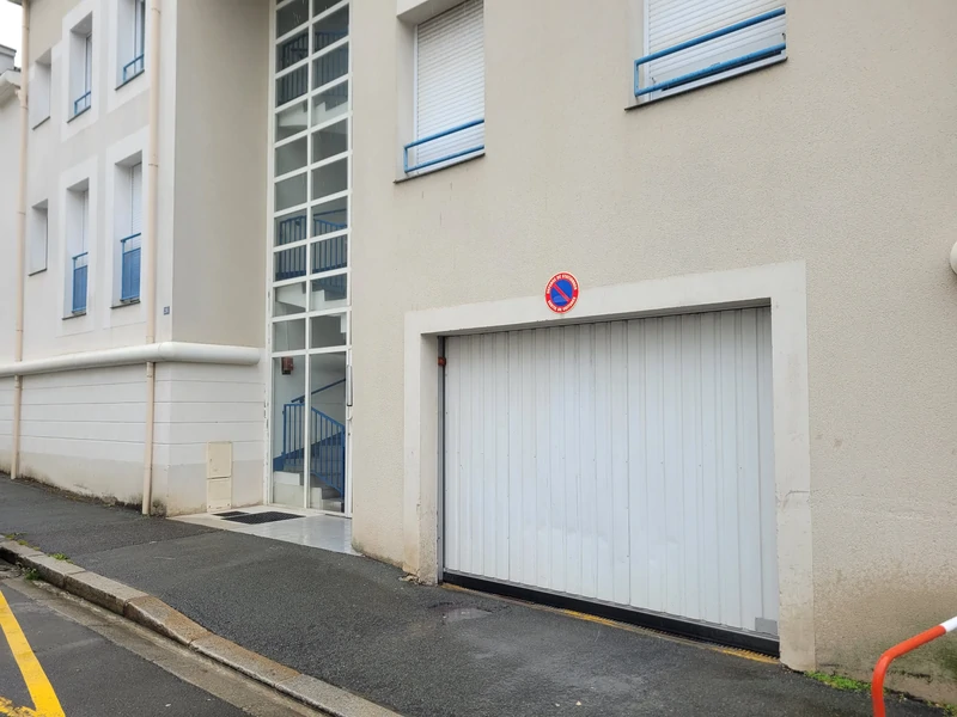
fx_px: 719
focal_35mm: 26
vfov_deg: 53.1
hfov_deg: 67.3
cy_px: 358
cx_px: 478
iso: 40
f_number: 1.8
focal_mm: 5.4
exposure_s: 1/267
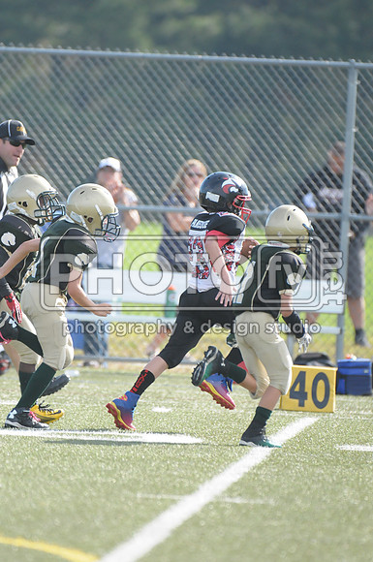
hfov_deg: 2.6
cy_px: 281
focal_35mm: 525
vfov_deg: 3.9
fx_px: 8183
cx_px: 186
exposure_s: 1/4000
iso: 1600
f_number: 4
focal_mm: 350
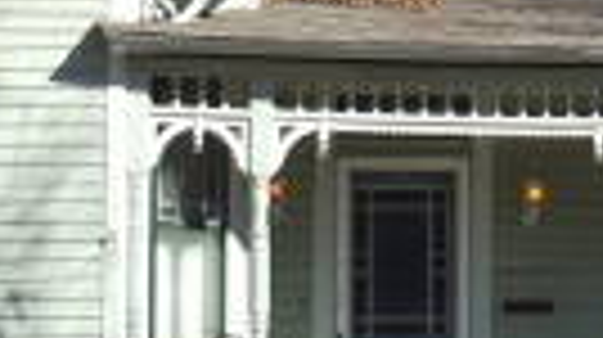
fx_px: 6164
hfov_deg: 5.6
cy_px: -63
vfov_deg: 3.1
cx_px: 518
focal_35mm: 386
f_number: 8.8
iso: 100
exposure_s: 1/160
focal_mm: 10.12
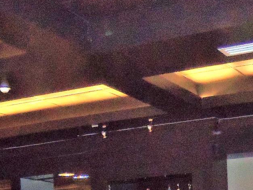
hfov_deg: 21.3
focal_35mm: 92
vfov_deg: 14.7
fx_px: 672
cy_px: 301
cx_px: 162
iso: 400
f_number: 3.9
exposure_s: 1/40
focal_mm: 5.1
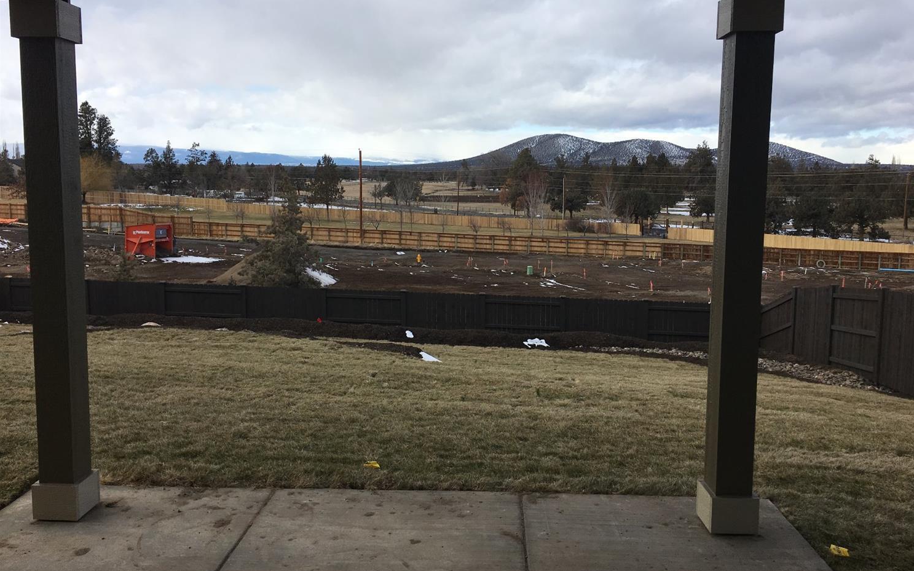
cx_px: 460
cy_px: 266
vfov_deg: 40.6
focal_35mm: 31
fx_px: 772
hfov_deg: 61.2
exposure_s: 1/1570
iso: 25
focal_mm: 4.15
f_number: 2.2
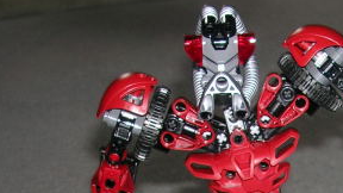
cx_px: 317
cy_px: 272
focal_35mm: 92
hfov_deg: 22.5
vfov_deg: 12.6
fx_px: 837
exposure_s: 1/60.1
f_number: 2.8
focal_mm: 5.8
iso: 50
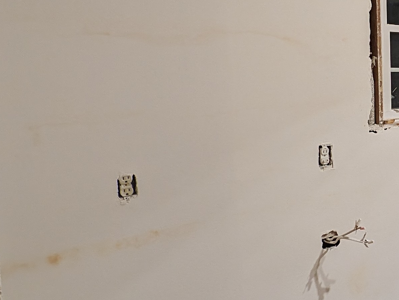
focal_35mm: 41
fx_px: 473
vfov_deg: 34.9
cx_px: 502
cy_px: 103
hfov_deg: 34.4
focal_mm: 2.23
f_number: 1.95
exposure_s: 1/24
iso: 165
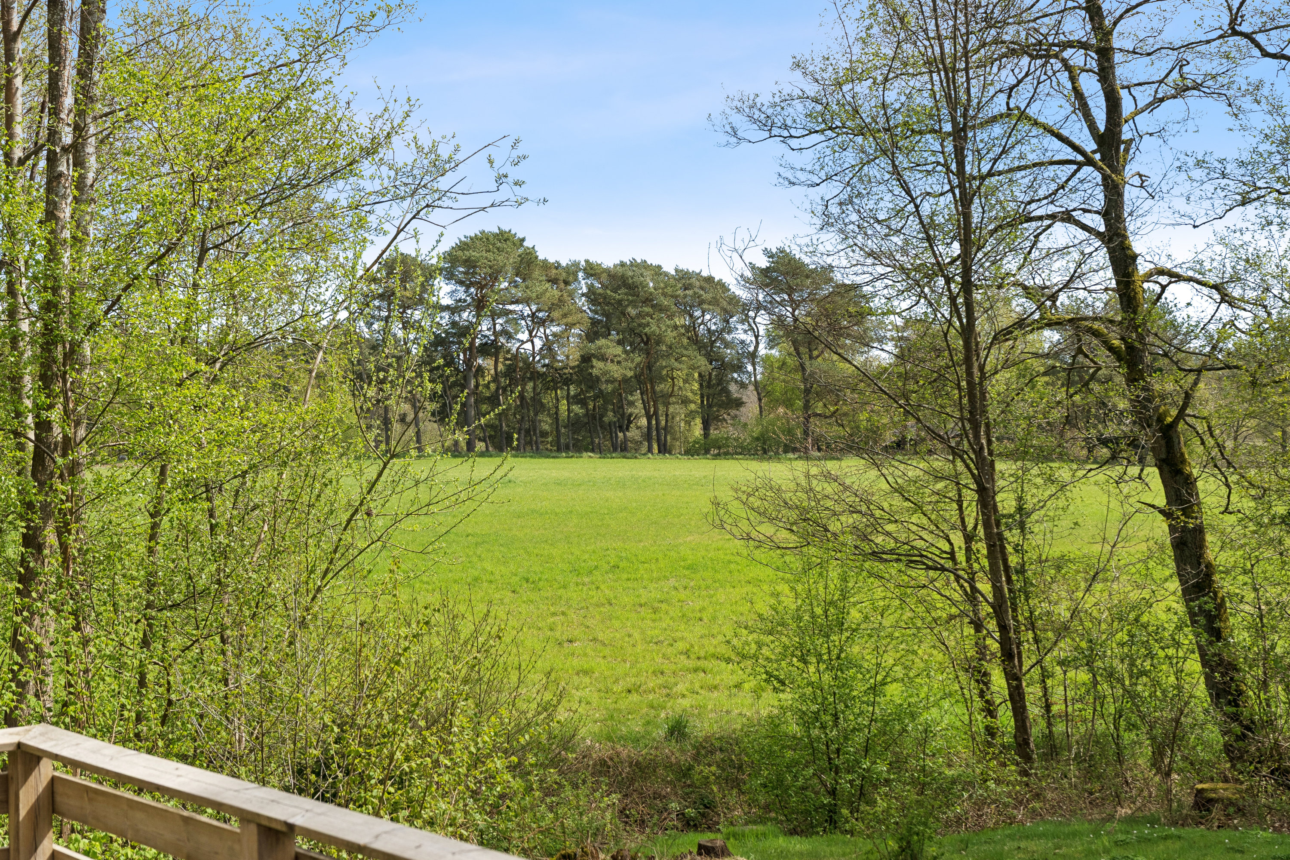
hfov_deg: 38.2
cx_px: 645
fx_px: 1863
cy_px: 430
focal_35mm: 52
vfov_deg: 26.0
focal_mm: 35
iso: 160
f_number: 4.5
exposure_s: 1/1250
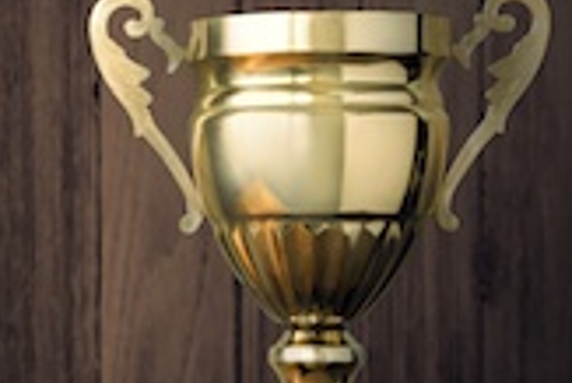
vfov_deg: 6.0
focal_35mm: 230
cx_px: -95
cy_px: 420
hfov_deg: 8.8
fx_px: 3658
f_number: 9
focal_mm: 50
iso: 100
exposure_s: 1/2.5
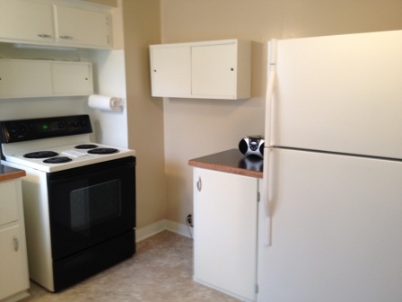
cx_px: 201
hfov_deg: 52.6
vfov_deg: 40.7
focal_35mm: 35
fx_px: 406
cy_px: 151
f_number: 2.4
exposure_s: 1/20
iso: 80
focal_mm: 4.28
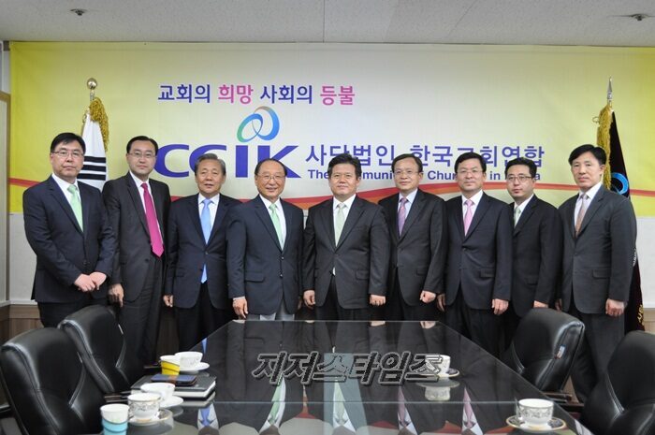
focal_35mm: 42
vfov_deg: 31.8
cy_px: 218
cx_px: 328
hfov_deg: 46.4
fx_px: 763
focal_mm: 28
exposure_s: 1/50
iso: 800
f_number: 4.5
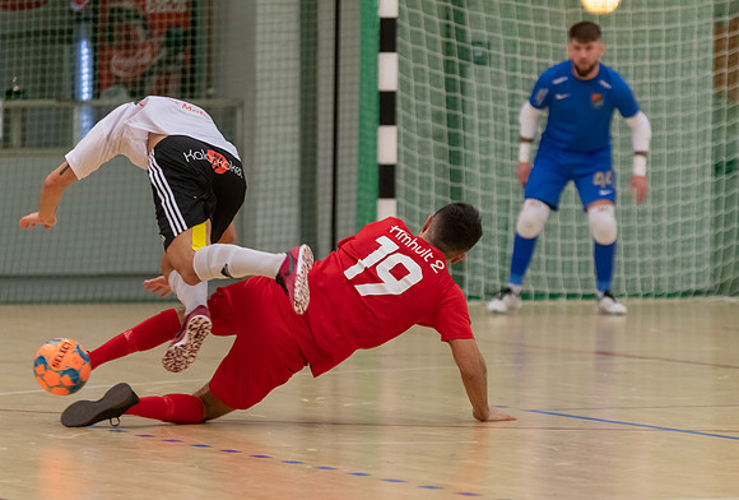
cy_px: 244
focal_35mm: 296
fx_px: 6111
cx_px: 423
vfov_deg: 4.7
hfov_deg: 6.9
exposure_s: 1/800
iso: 720
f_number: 2.8
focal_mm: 150
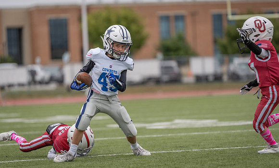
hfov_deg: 9.9
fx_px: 1608
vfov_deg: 6.0
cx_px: 141
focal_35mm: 214
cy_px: 81
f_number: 2.8
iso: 200
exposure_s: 1/1250
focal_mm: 200
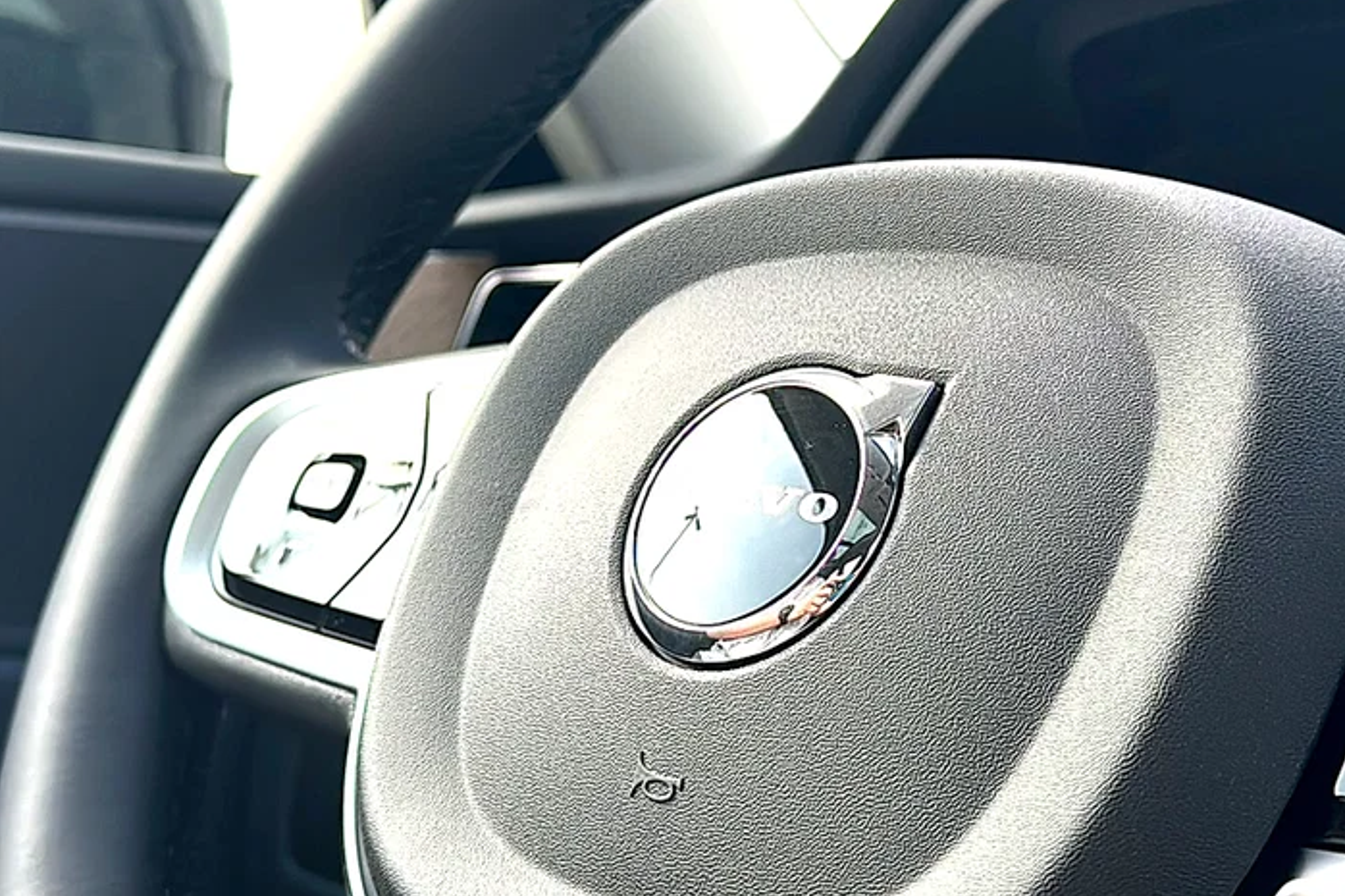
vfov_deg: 28.1
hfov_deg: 41.1
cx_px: 672
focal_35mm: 48
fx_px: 1793
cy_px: 448
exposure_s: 1/511
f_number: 1.78
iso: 80
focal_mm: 6.86
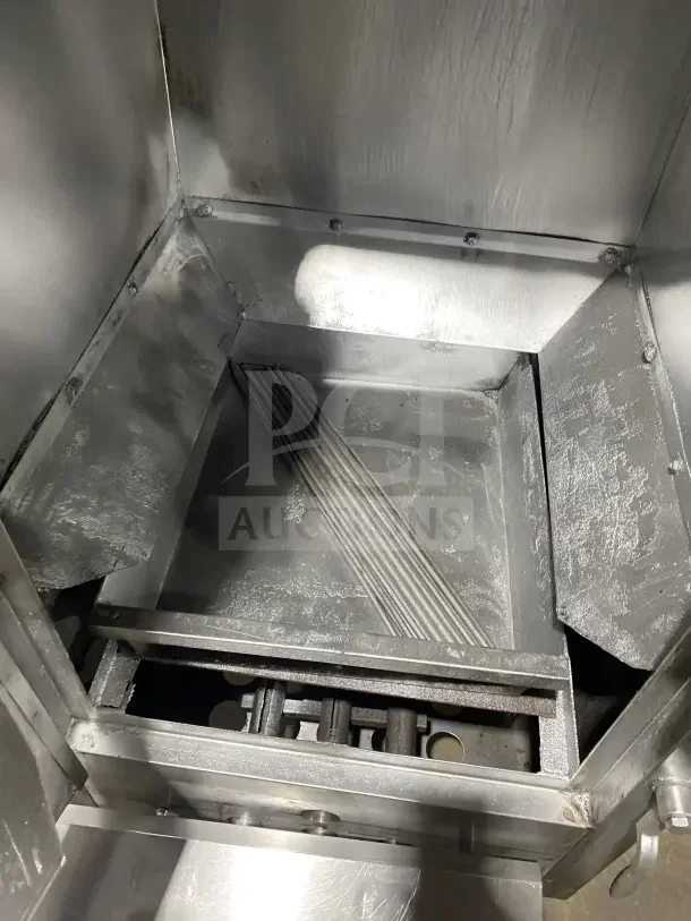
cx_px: 346
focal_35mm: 26
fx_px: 692
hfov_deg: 53.1
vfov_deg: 67.3
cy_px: 460
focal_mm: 4.25
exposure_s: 1/60
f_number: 1.8
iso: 400
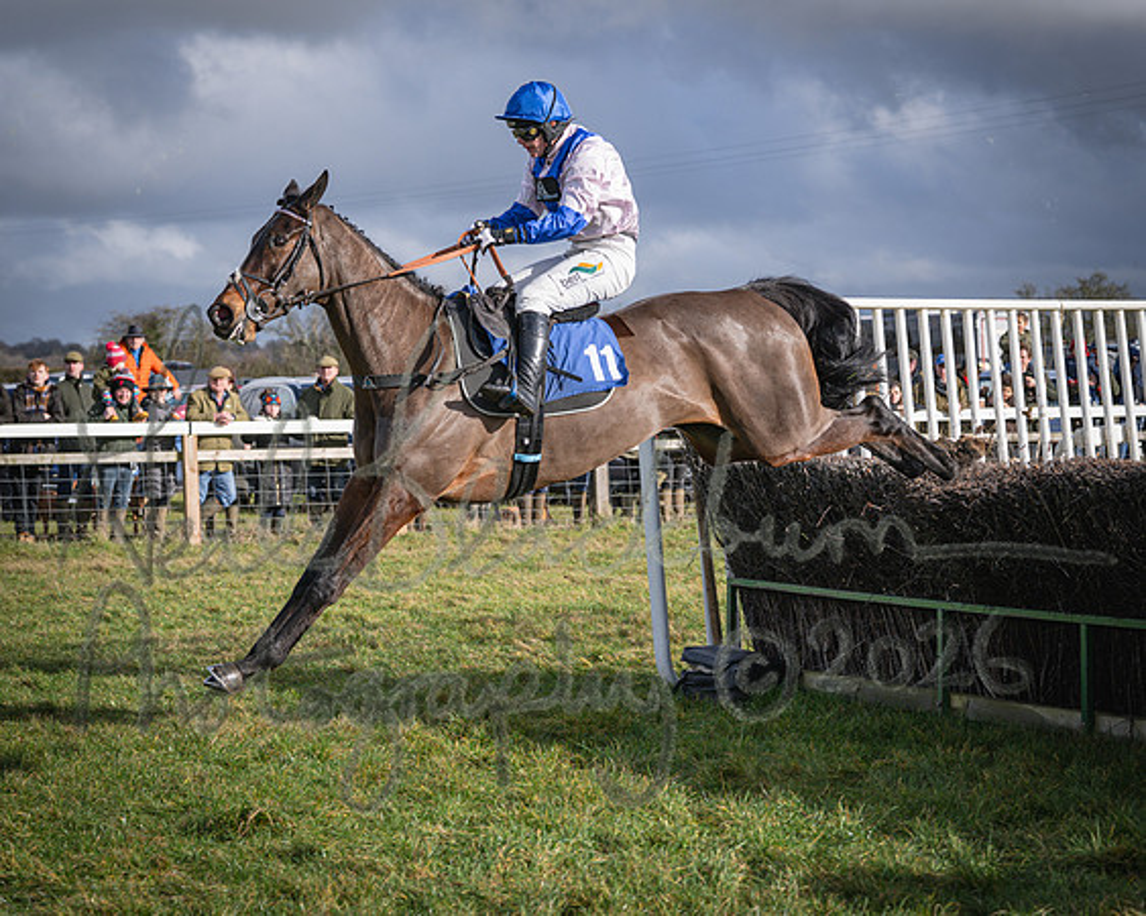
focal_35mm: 98
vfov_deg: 15.7
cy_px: 496
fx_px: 3318
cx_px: 494
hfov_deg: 19.6
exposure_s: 1/1600
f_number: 4
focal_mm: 73
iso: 200
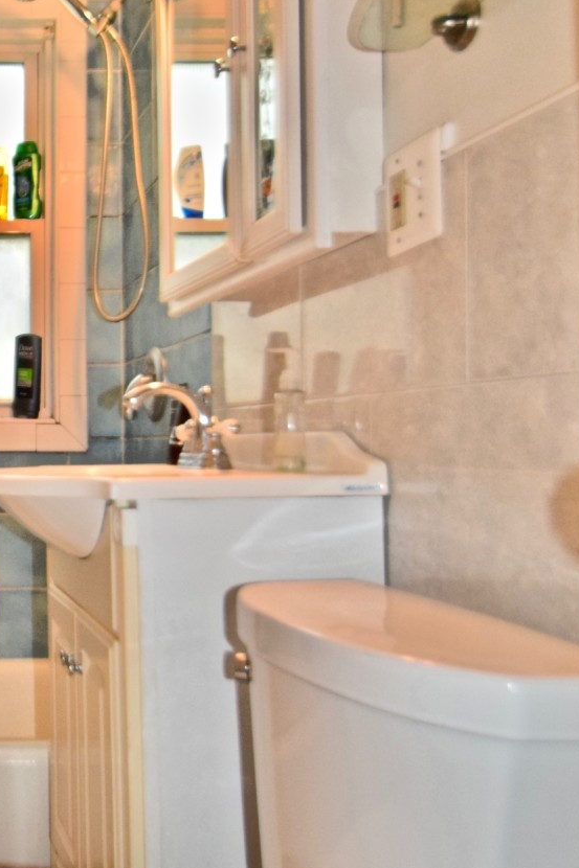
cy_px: 398
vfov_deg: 51.8
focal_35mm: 37
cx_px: -85
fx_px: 893
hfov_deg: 31.2
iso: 800
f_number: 4.5
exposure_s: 1/100
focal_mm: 10
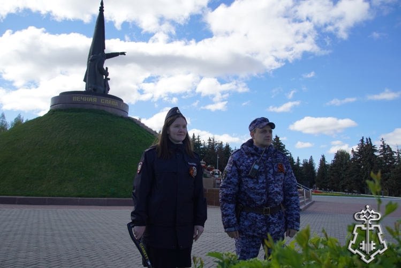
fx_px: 351
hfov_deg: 59.5
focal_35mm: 32
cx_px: 200
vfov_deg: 41.7
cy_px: 134
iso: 100
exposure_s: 1/640
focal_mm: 21
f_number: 4.5
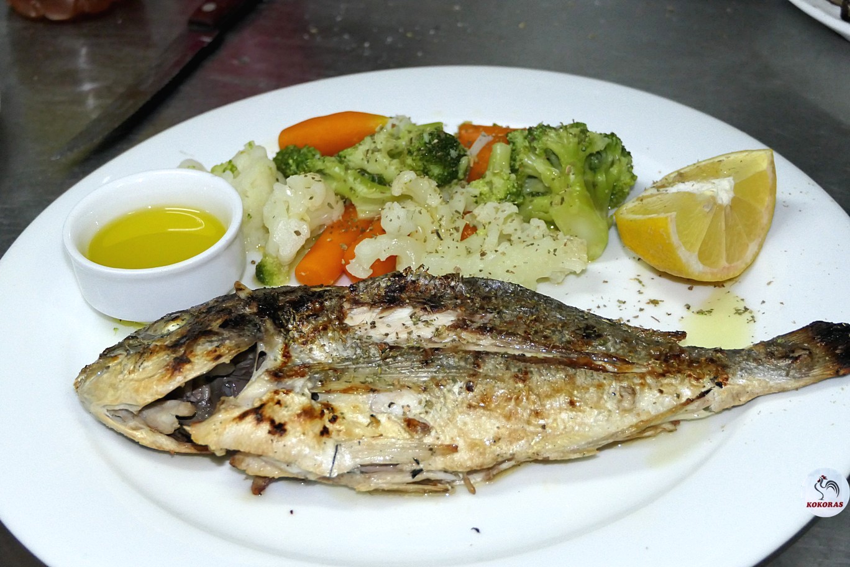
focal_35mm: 83
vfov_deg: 16.5
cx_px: 425
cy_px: 284
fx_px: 1960
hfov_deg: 24.5
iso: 1600
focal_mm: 30.3
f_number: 4
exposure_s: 1/60
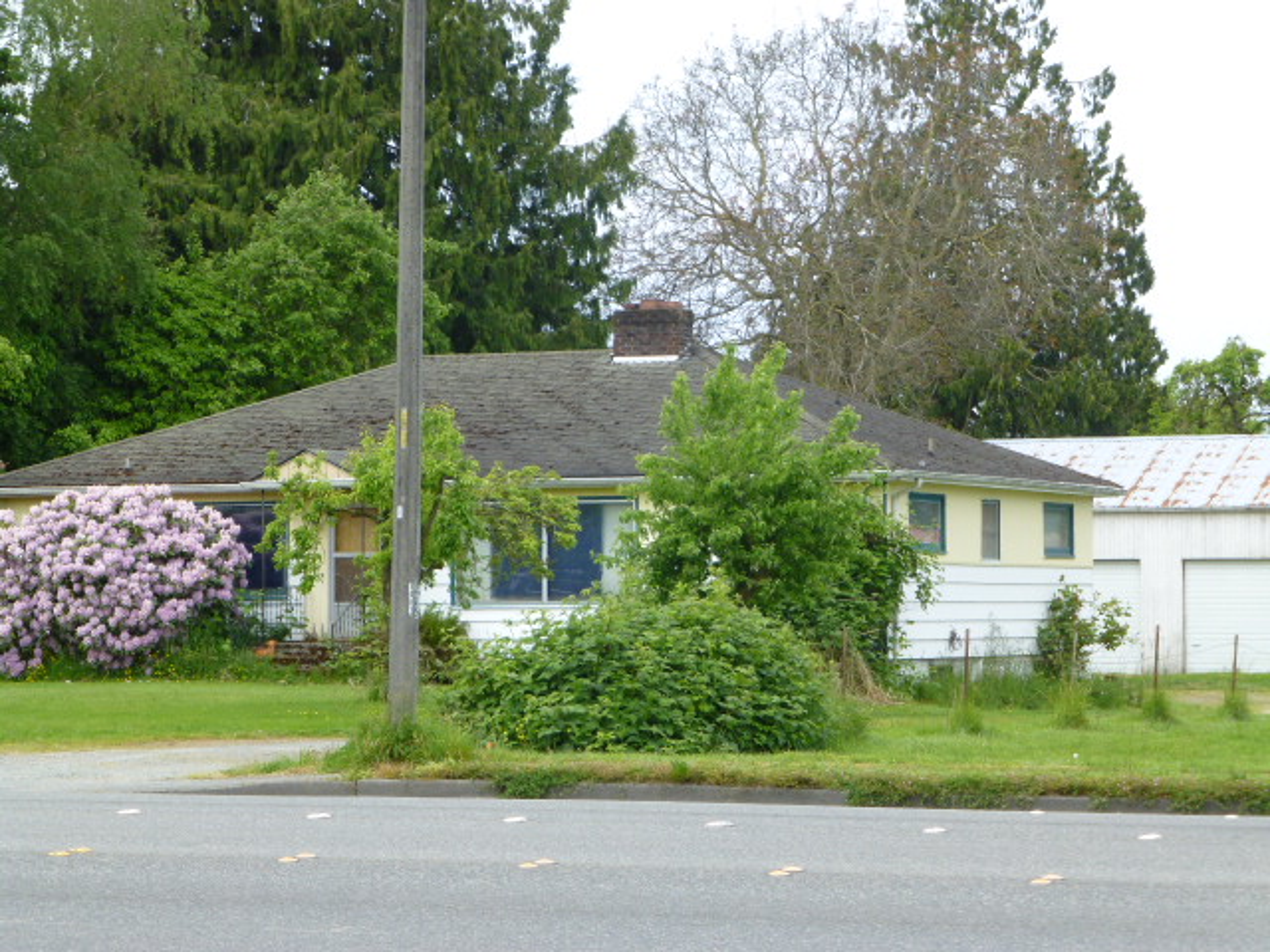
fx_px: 4219
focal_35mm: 115
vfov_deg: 12.9
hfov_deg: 17.1
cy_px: 476
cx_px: 635
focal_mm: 20.6
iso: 160
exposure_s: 1/320
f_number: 5.3
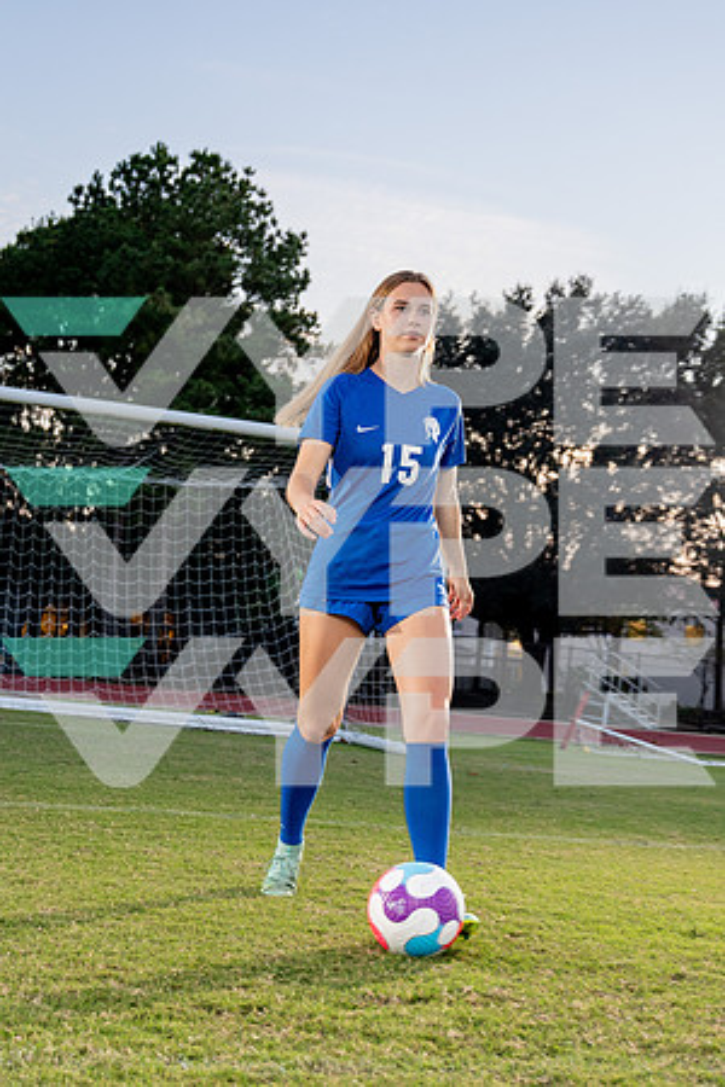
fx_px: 1495
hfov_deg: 27.2
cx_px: 421
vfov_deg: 40.0
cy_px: 544
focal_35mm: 50
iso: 800
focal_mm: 33
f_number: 4
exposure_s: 1/250
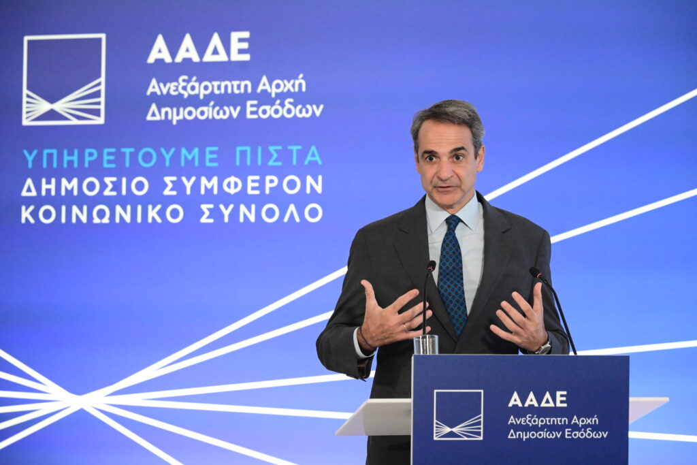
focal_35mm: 125
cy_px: 232
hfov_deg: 16.4
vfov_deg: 11.0
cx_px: 348
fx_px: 2420
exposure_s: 1/640
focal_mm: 125
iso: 8000
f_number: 5
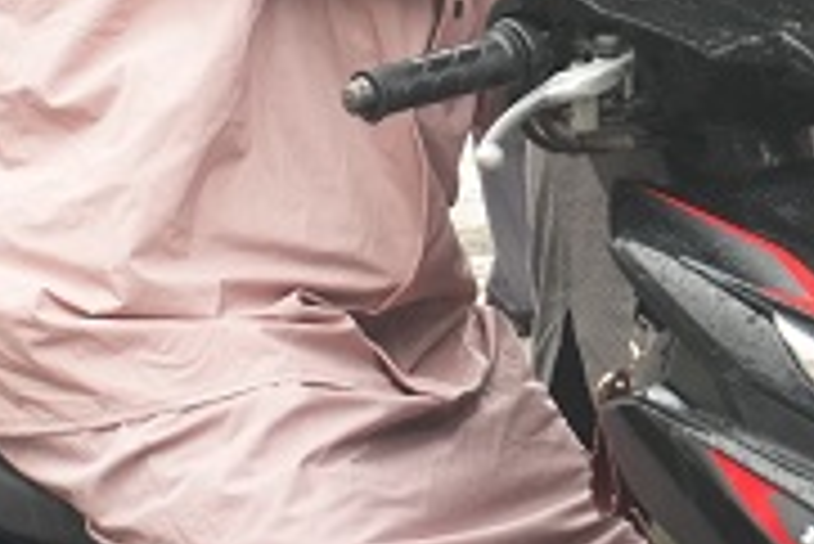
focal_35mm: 311
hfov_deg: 6.6
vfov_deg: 4.4
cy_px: -232
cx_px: 850
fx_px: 7042
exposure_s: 1/100
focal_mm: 47
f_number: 5.6
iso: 800
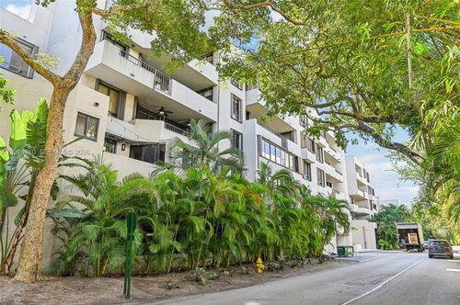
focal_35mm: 24
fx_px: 306
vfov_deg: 53.0
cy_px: 152
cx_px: 230
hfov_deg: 73.8
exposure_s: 1/80
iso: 100
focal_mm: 24
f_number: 7.1
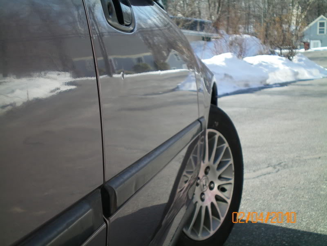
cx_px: 164
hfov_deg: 31.2
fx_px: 586
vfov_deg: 23.7
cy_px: 123
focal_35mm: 62
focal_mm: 10.3
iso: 64
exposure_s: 1/320
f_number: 4.2
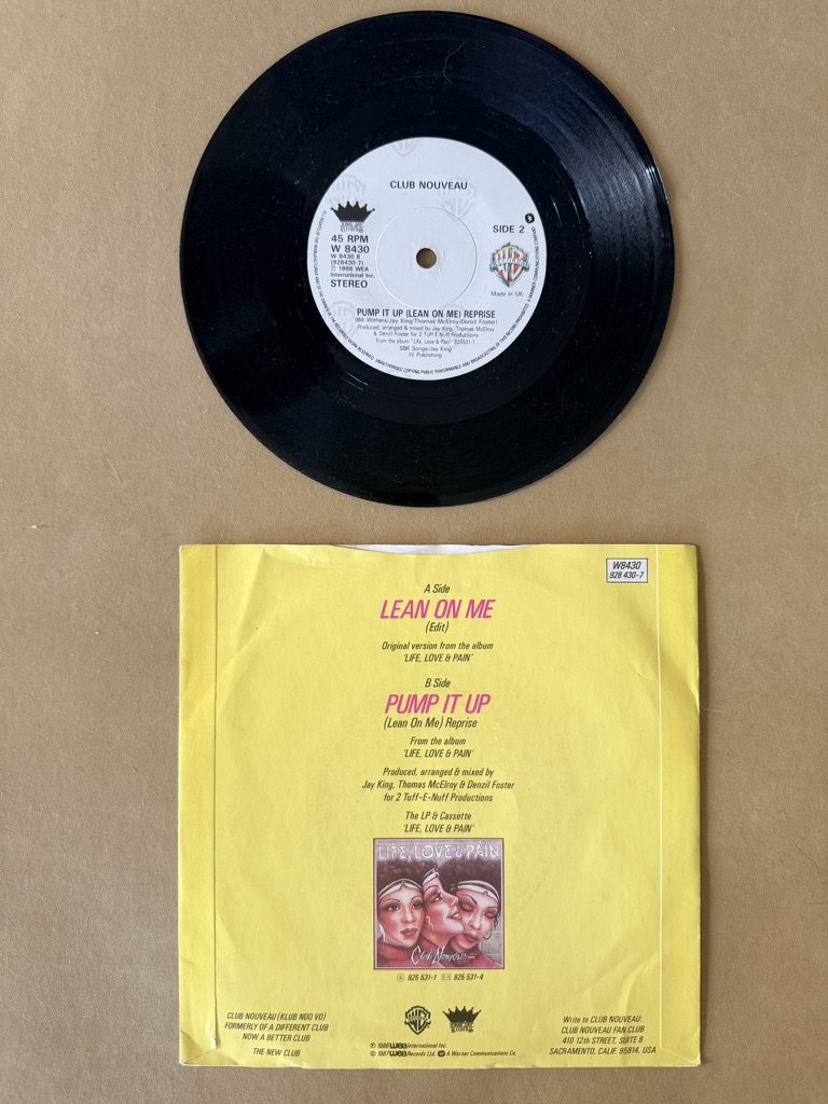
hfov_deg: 56.8
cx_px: 414
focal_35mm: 24
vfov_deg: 71.6
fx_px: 765
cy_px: 552
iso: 200
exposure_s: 1/89
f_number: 1.78
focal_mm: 6.76
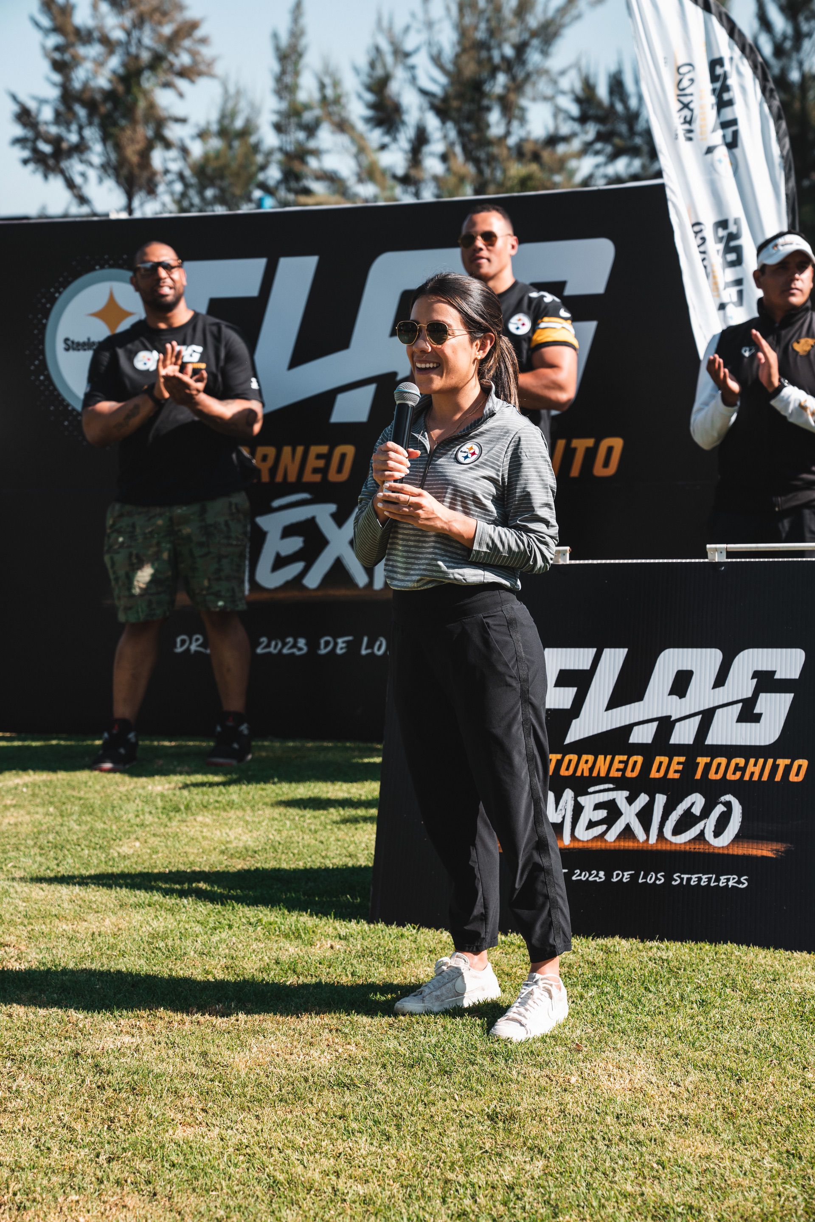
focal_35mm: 61
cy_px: 611
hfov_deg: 22.3
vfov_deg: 32.9
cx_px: 408
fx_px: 2071
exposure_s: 1/1600
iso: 400
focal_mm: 61
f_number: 4
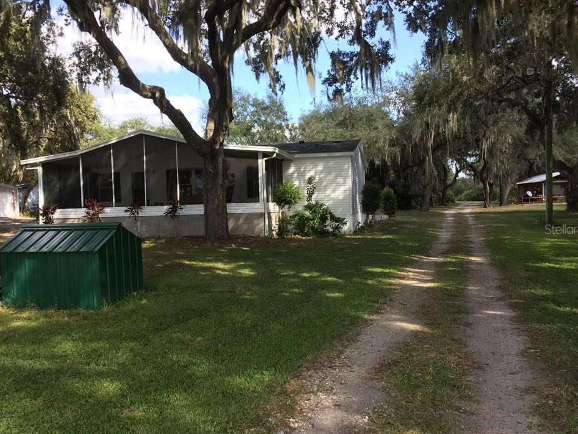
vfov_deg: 44.1
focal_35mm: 32
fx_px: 534
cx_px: 285
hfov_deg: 56.8
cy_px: 229
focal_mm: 4.15
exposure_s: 1/416
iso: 32
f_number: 2.2
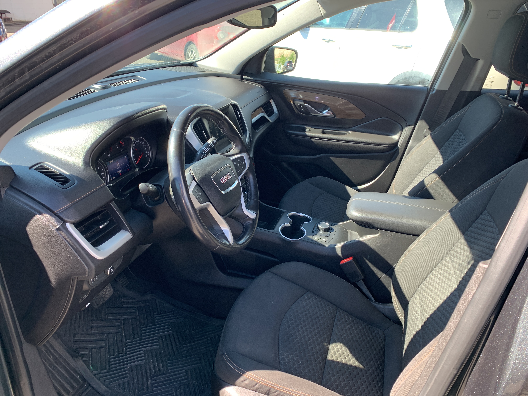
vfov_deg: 53.1
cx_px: 264
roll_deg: -2.1
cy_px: 198
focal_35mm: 26
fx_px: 397
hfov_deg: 67.3
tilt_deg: -27.8
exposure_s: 1/122
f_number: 1.8
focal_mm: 4.25
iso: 32
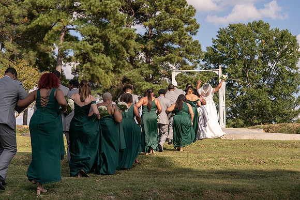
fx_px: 589
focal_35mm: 71
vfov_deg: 19.3
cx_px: 151
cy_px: 100
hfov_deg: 28.6
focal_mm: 70
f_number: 4
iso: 100
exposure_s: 1/1250
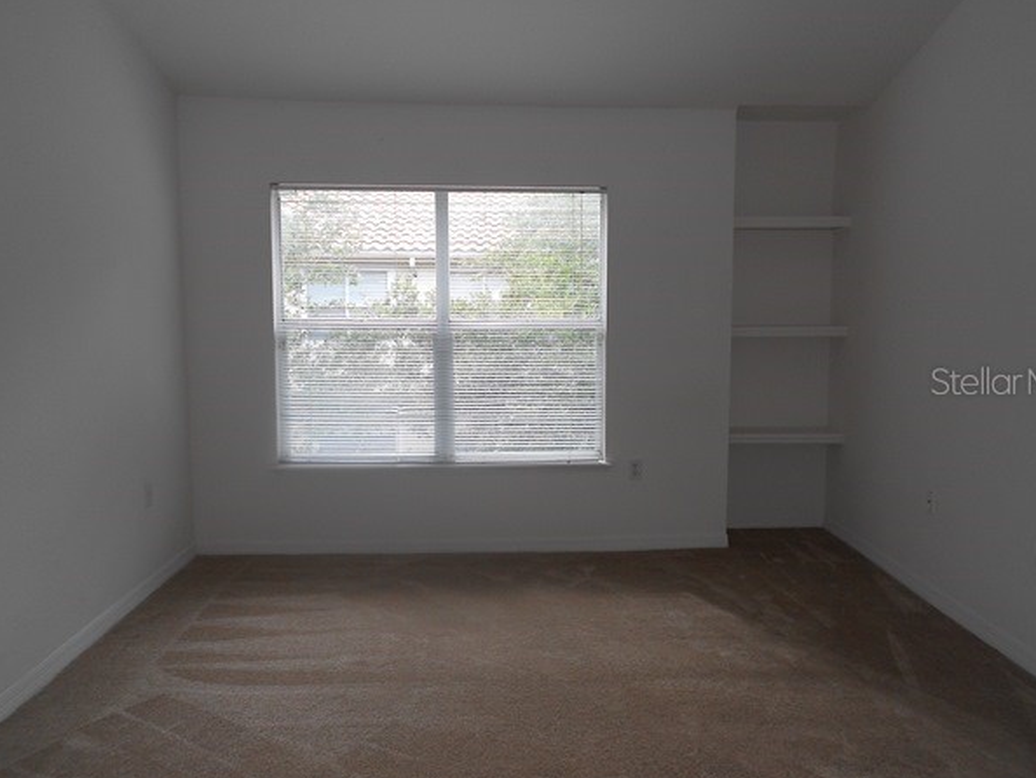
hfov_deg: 63.4
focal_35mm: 28
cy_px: 380
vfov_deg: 49.8
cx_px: 537
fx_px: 838
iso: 80
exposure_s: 1/50
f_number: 3.2
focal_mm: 4.6
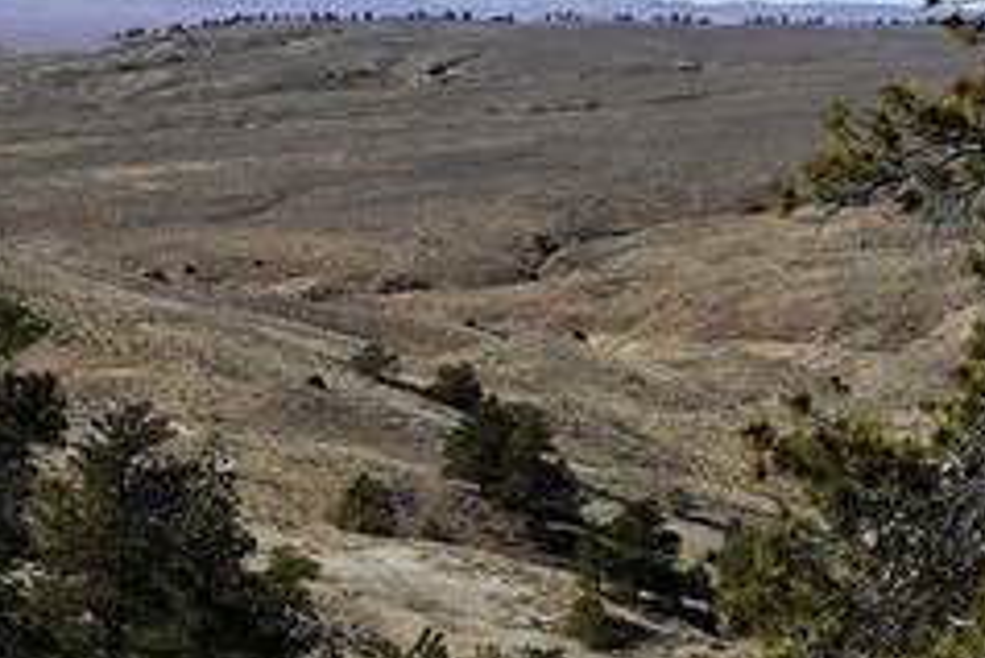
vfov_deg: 15.7
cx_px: 414
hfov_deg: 23.6
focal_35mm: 86
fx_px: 2354
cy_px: 72
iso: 100
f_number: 8
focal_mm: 11
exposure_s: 1/320
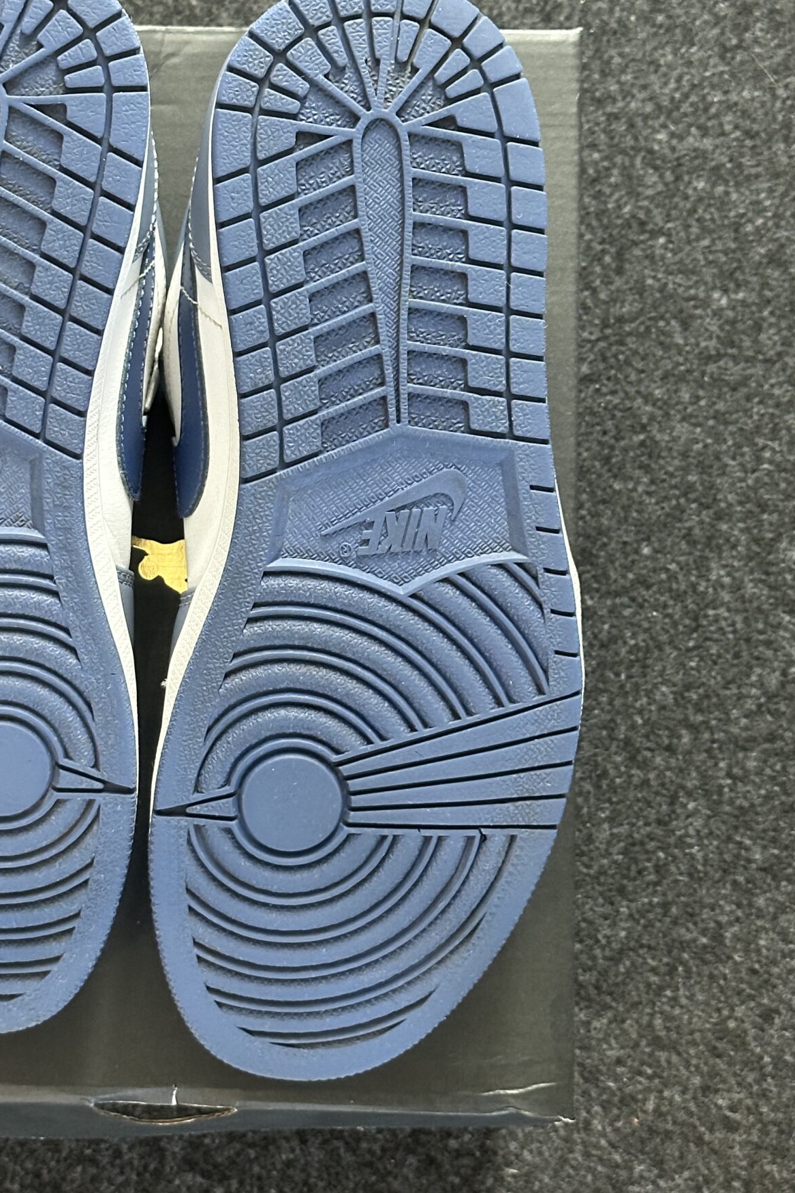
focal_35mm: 73
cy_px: 561
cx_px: 211
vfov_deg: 27.7
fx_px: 2418
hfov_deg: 18.6
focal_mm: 6.86
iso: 400
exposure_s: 1/25
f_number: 1.78
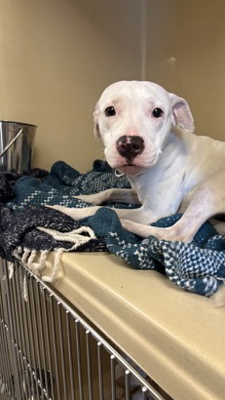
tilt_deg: -12.1
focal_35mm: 29
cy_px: 198
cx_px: 149
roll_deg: -0.7
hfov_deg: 39.8
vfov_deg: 66.0
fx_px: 307
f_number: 1.6
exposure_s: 1/59
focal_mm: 5.96
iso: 320
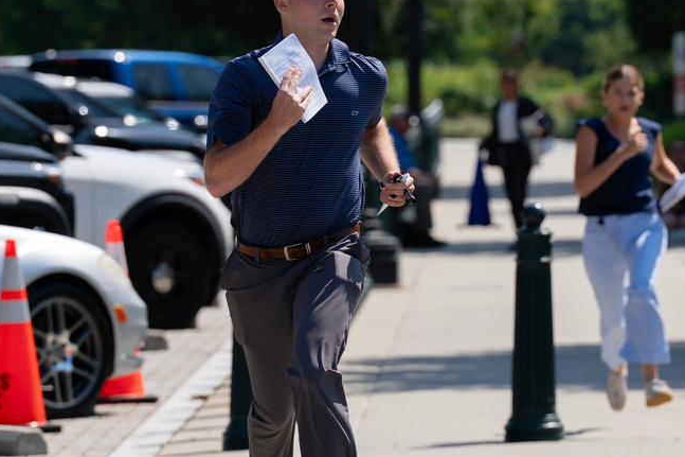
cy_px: 282
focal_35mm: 307
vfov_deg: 4.5
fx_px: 5840
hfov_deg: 6.7
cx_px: 376
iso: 100
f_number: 5
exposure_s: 1/800
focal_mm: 194
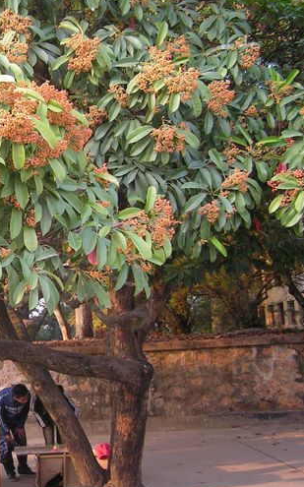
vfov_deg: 35.7
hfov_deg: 21.5
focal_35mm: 57
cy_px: 237
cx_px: -37
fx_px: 756
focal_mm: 6.3
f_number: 2.8
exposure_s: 1/50
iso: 50
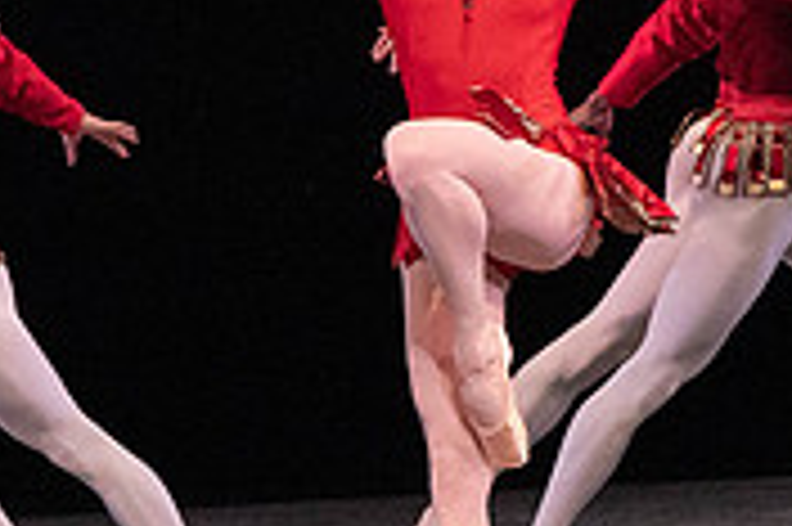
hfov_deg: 2.0
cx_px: 328
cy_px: 178
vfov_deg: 1.3
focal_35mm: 1038
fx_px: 22814
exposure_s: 1/500
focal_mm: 315
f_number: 11
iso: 16000
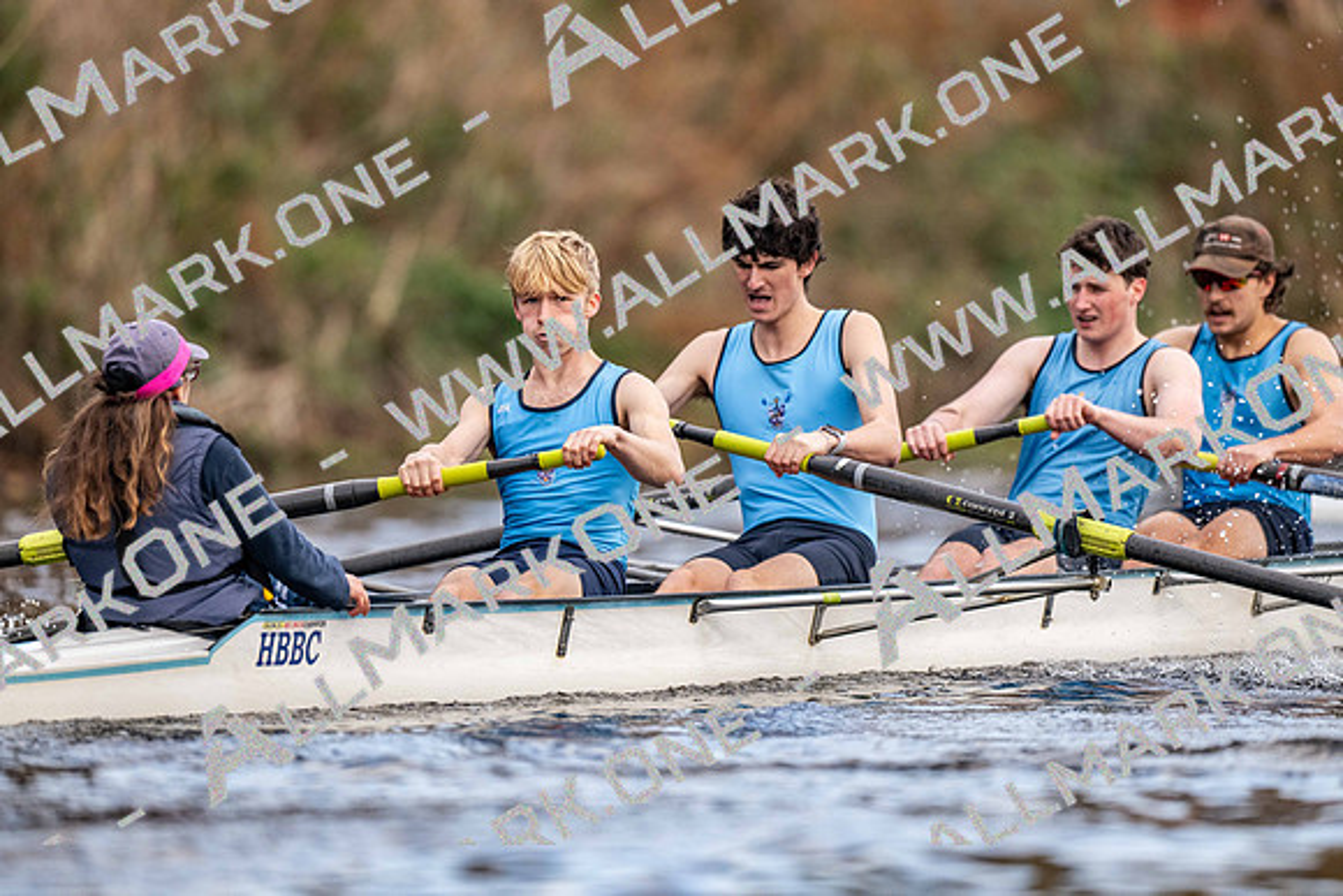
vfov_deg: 2.3
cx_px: 672
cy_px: 448
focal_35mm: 600
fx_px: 22388
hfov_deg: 3.4
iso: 1600
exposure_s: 1/2500
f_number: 4
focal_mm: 600
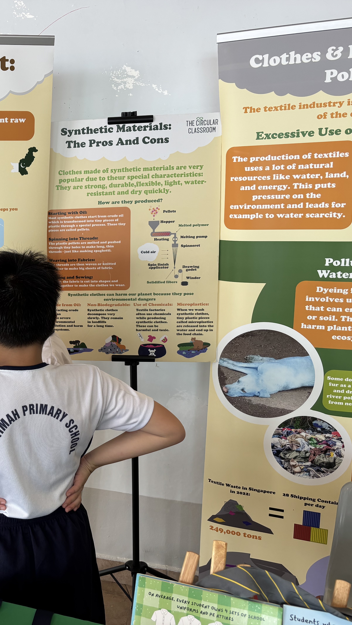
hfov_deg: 29.0
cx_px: -9
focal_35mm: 38
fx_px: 631
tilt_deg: -8.9
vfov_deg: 52.8
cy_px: 311
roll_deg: +0.0
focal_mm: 5.96
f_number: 1.6
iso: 32
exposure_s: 1/125
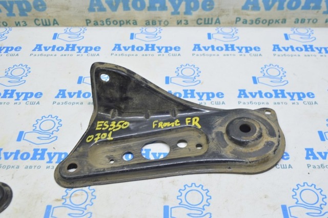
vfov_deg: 31.8
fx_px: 382
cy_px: 109
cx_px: 164
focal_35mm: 42
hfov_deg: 46.5
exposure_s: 1/20
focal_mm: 28
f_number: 5.6
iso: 400
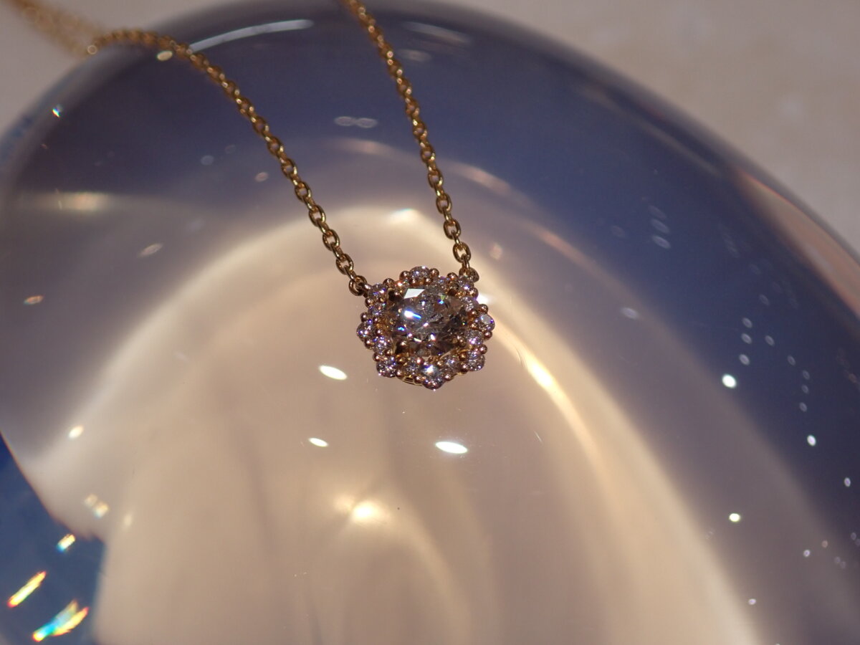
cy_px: 322
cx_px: 430
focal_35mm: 88
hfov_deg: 22.3
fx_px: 2186
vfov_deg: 16.8
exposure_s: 1/160
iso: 200
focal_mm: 15.66
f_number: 4.5
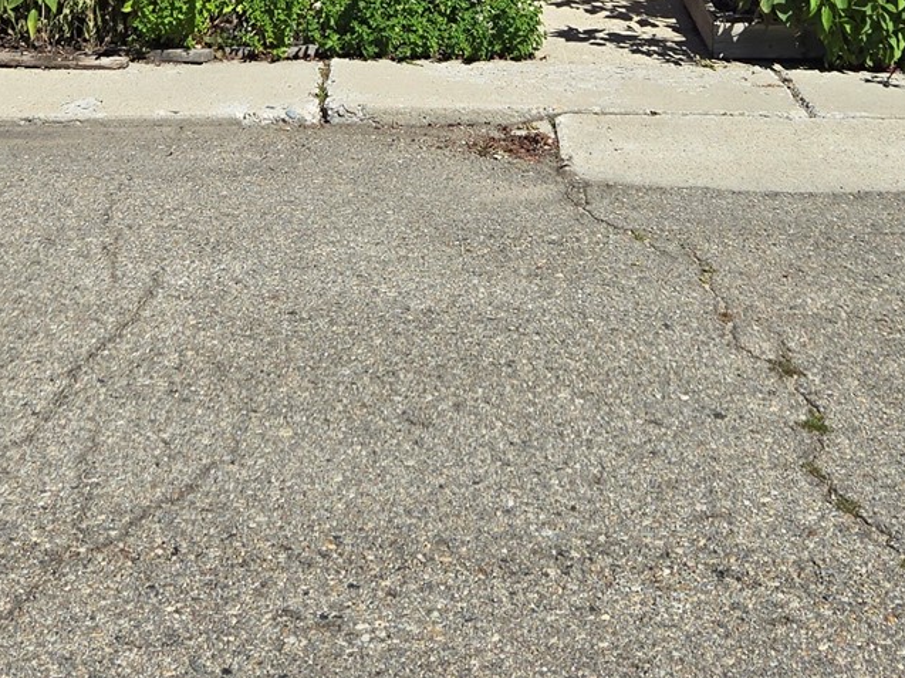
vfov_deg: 17.6
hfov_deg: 26.3
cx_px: 423
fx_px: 1934
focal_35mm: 74
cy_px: -372
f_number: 1.8
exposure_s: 1/2163
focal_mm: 5.4
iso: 25
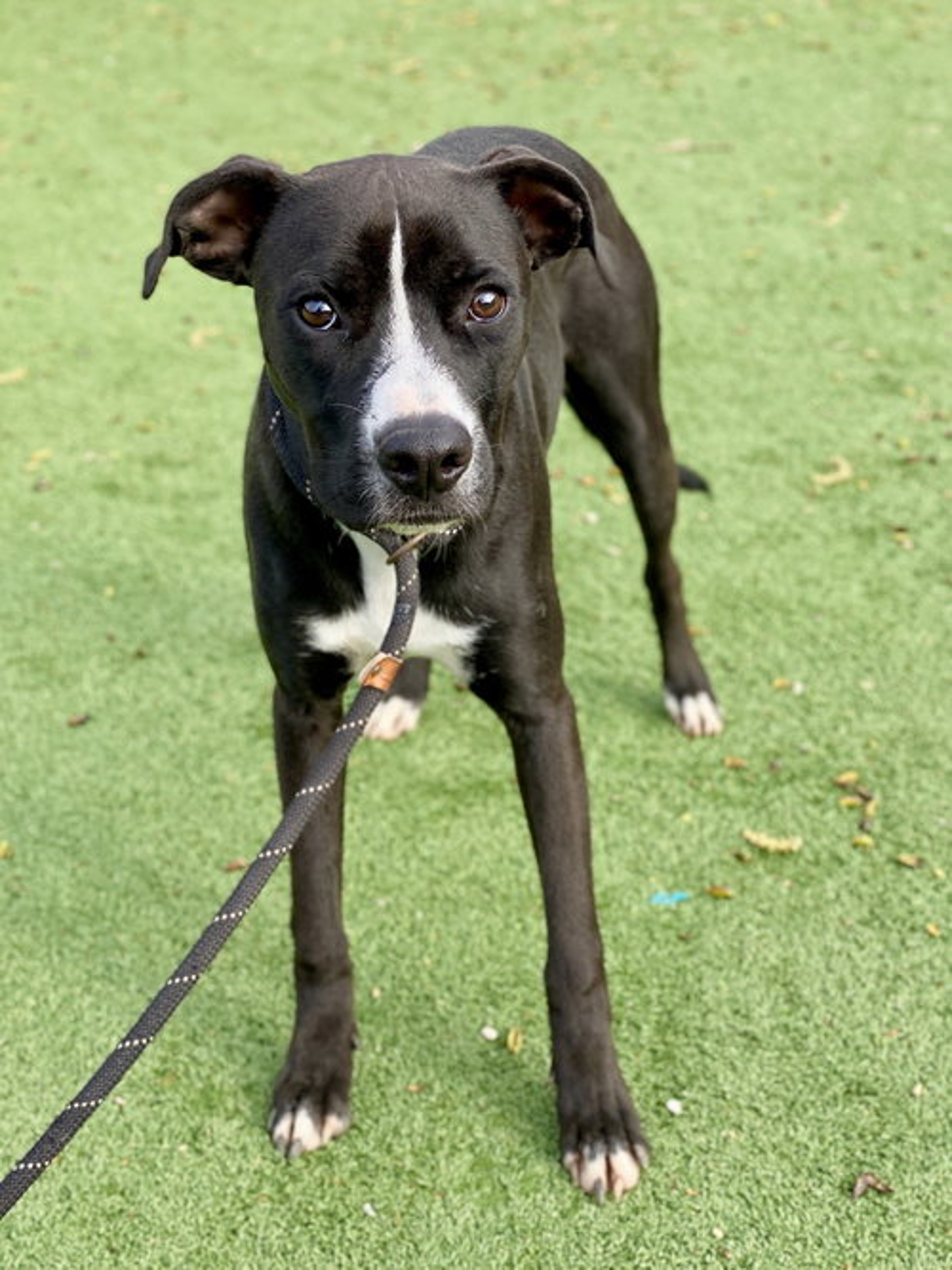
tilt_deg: -25.5
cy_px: 635
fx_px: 1907
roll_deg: +5.8
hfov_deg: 28.0
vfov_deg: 36.8
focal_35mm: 52
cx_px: 476
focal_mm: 6
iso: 20
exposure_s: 1/358
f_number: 2
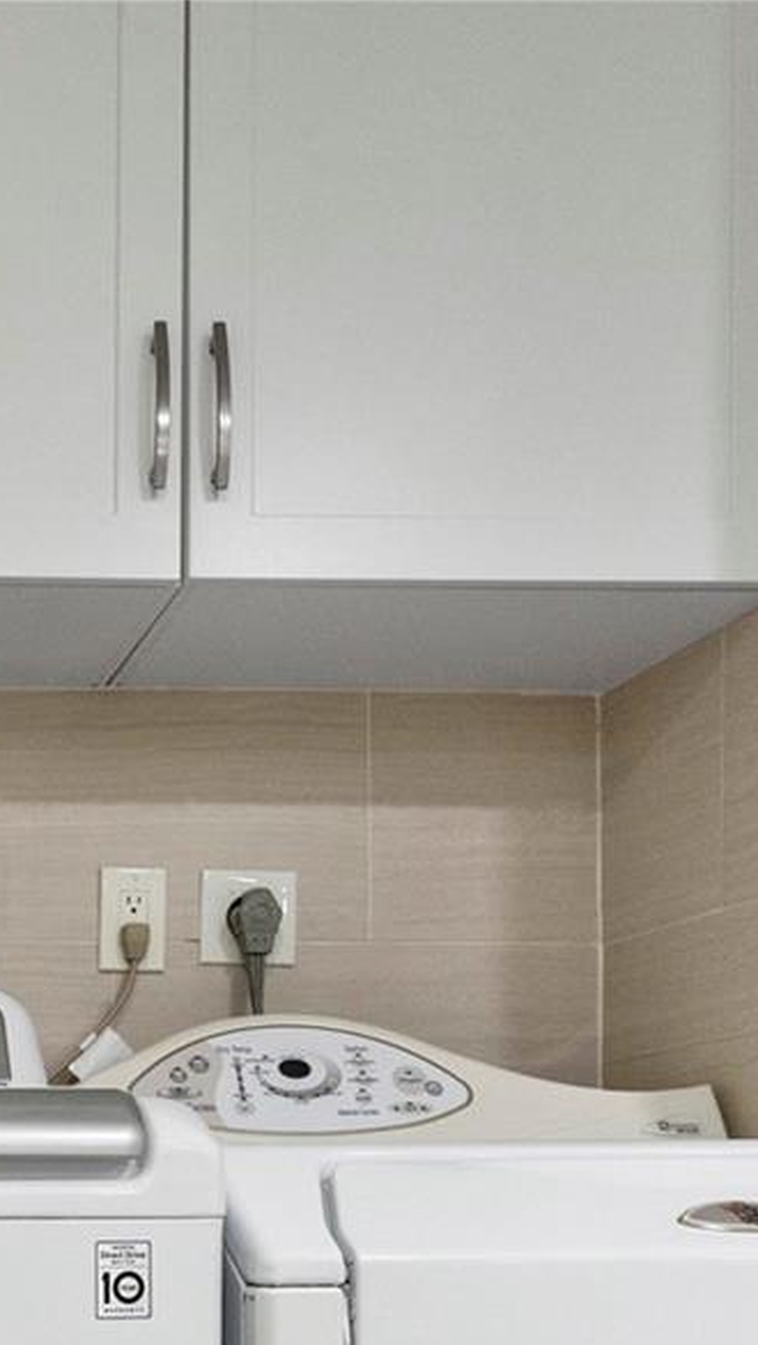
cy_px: 1221
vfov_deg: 45.5
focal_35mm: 40
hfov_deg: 25.3
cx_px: -250
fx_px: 1428
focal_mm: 14
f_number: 3.2
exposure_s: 1/160
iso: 1600
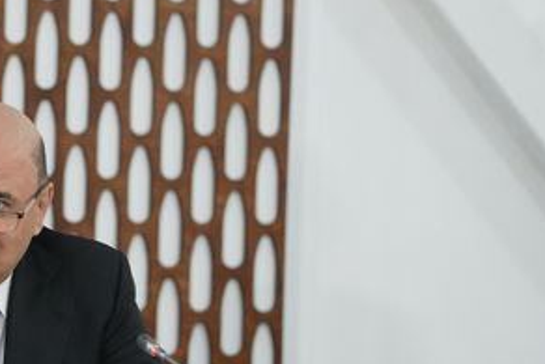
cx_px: -33
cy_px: 239
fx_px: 7255
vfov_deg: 2.9
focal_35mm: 479
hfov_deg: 4.3
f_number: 3.5
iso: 5000
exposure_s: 1/320
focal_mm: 200
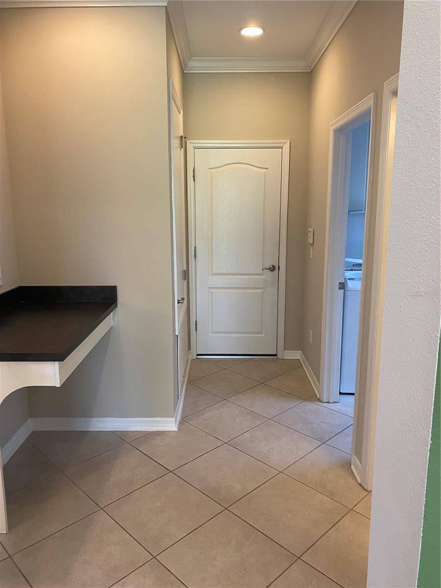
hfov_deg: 53.1
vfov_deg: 67.3
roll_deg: +0.9
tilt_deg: -10.0
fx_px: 442
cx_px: 220
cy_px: 294
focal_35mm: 26
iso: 100
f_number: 1.8
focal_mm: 4.25
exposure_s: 1/60
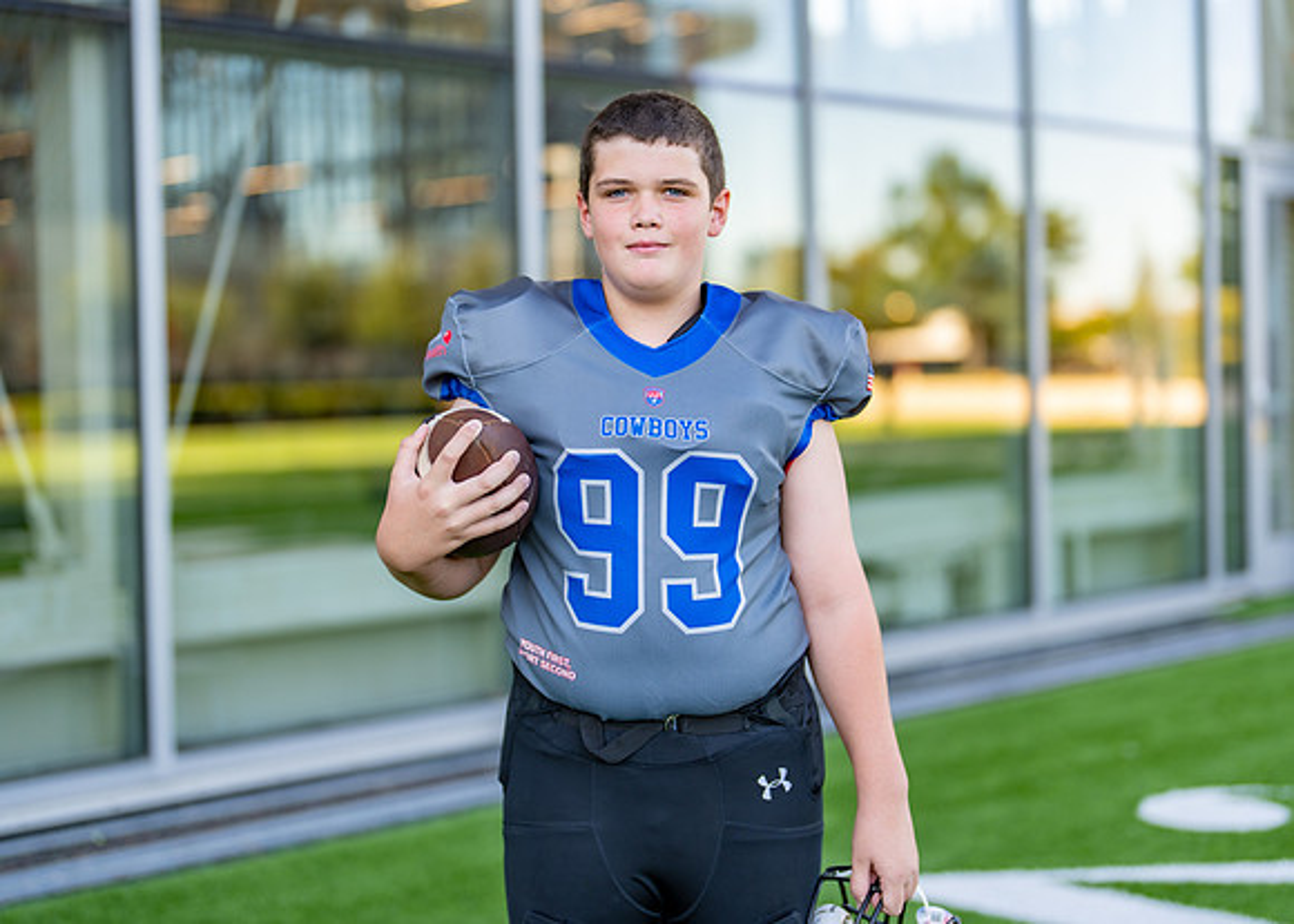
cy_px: 416
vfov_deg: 23.9
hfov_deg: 33.0
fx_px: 2185
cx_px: 700
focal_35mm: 59
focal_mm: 50
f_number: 1.2
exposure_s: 1/640
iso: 100
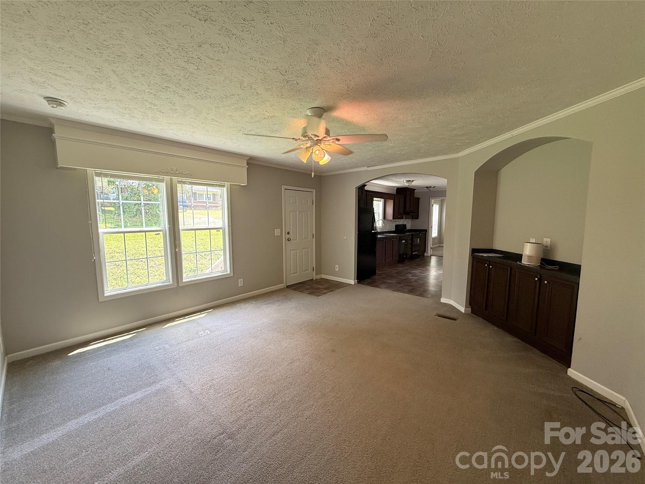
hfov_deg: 102.1
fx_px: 261
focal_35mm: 14
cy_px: 242
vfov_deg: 85.7
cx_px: 322
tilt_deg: -5.1
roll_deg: -0.7
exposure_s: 1/99
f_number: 2.2
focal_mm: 2.22
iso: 200
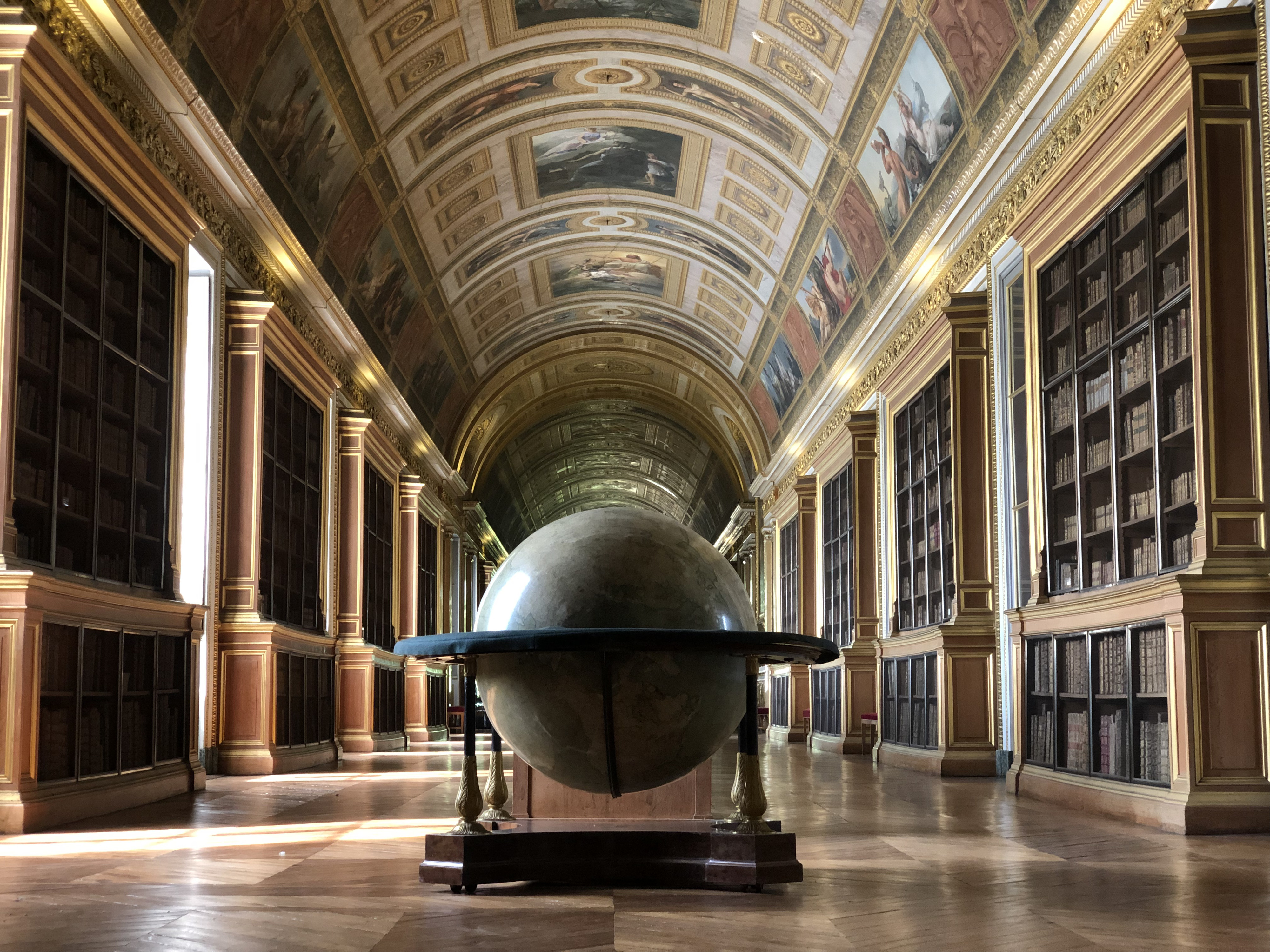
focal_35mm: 52
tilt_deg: +6.5
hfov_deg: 36.8
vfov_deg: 28.0
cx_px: 635
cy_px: 476
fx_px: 1908
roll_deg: +1.0
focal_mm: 6
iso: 125
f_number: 2.4
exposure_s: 1/25
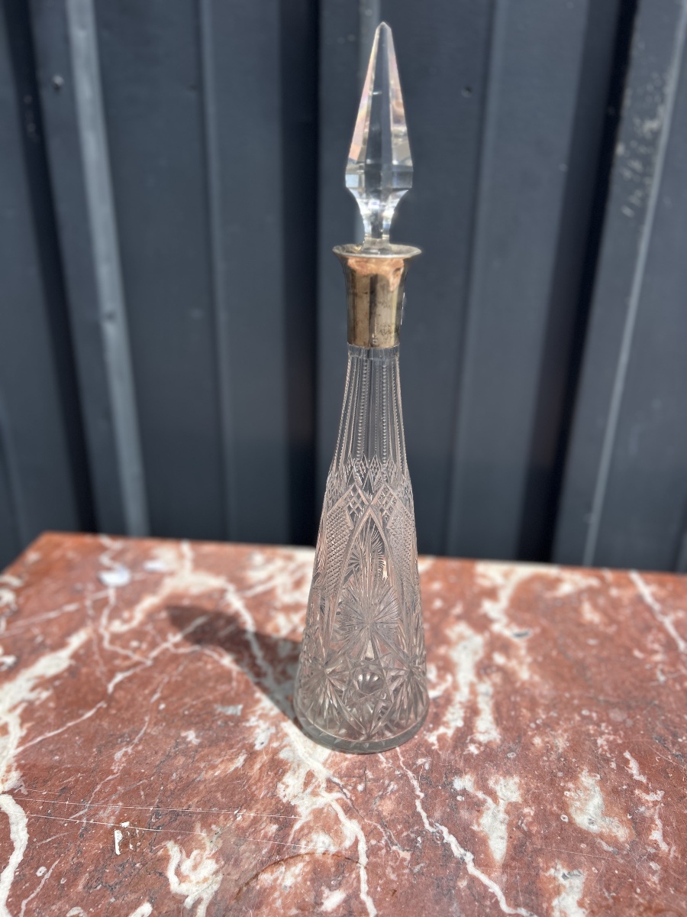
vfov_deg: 67.3
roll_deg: -1.4
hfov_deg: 53.1
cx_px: 344
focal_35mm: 26
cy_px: 458
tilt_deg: -21.9
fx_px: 688
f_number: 1.5
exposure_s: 1/5882
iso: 50
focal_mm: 5.7
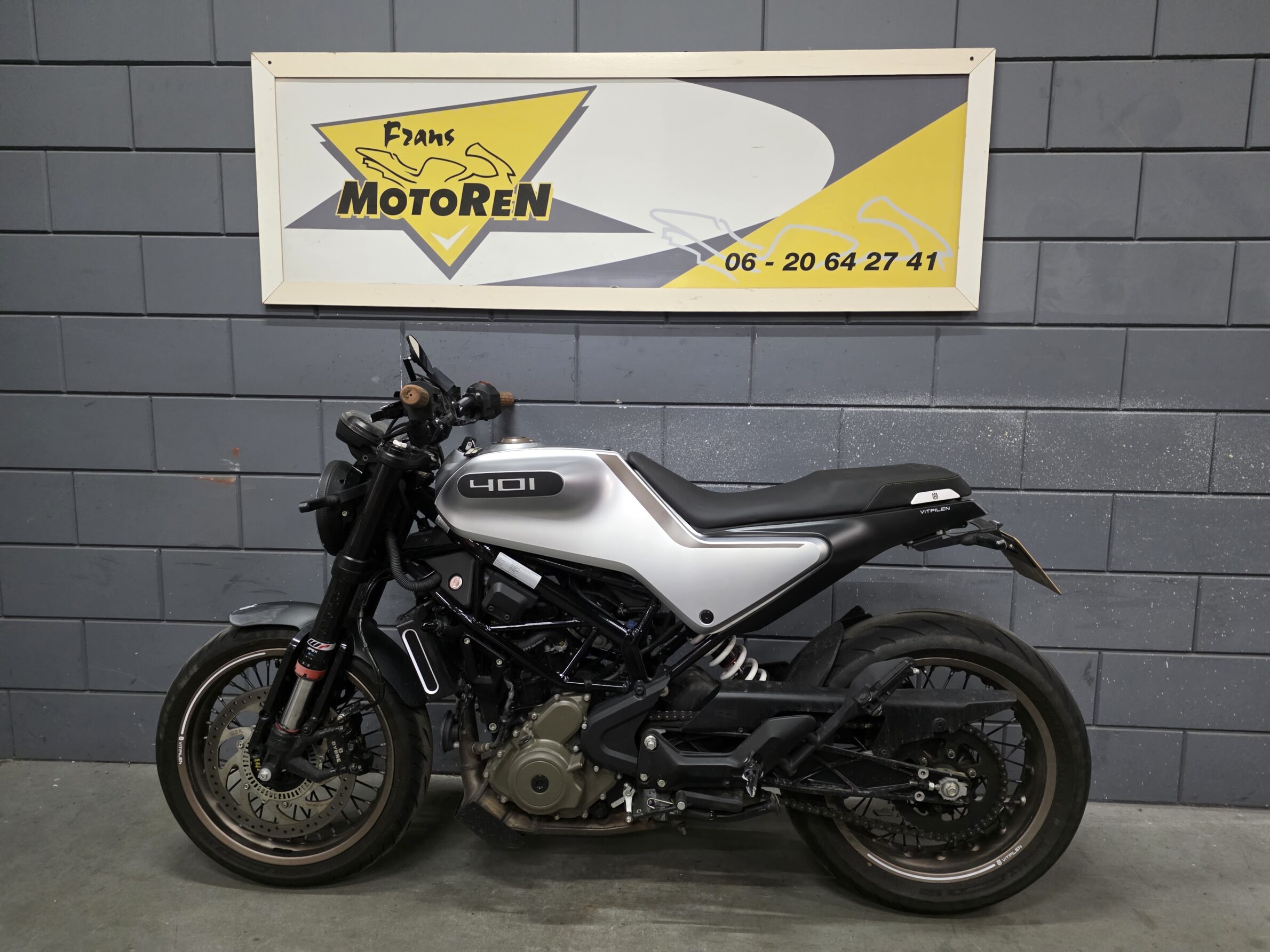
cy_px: 476
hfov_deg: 73.9
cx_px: 635
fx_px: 844
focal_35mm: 23
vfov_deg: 58.9
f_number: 1.7
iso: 1250
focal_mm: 6.25
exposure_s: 1/100
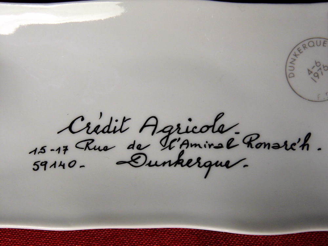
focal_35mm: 81
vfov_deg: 18.2
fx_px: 768
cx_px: 164
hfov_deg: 24.1
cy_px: 123
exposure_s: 1/60
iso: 100
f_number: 4.2
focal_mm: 14.6
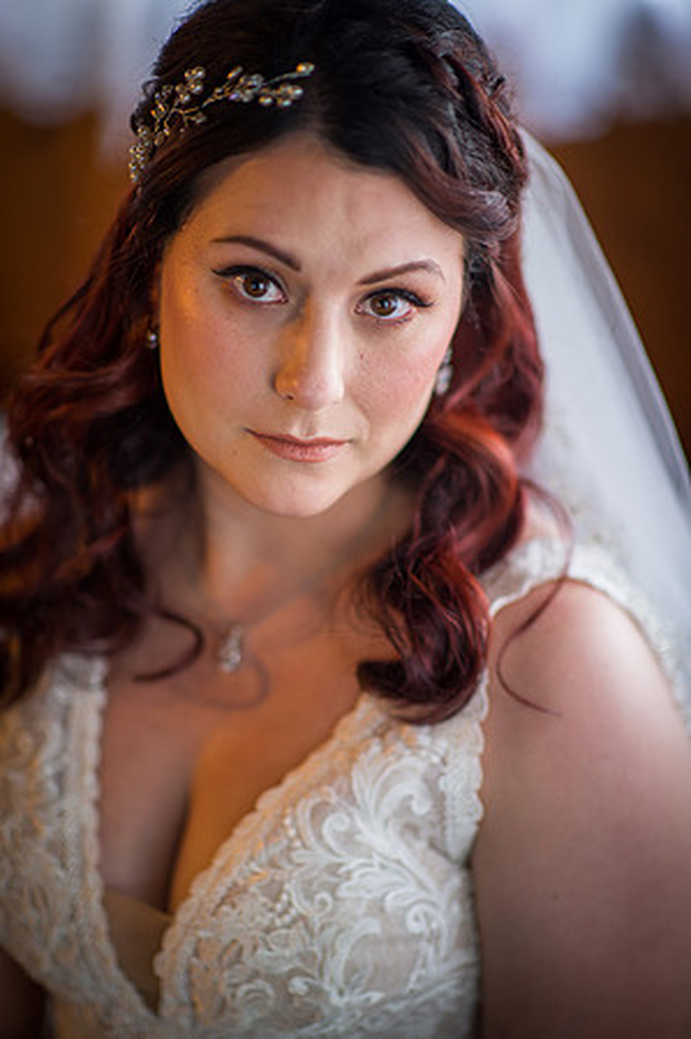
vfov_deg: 23.9
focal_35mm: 85
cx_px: 346
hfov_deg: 16.0
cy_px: 520
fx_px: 2453
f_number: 1.4
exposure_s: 1/45
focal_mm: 85
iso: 400
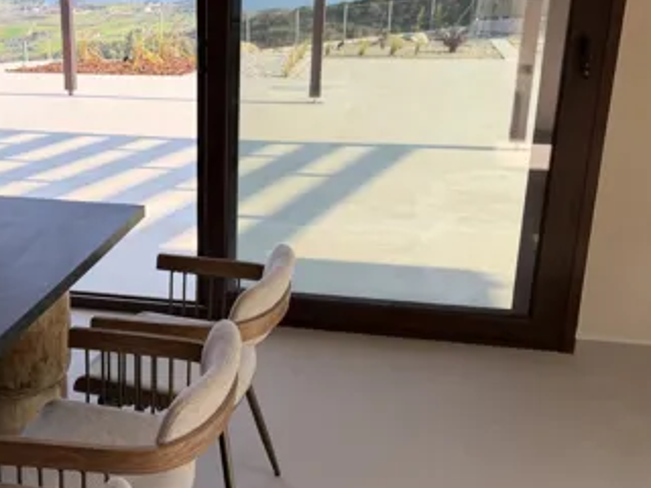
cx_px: 151
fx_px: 846
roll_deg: +1.6
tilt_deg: -19.1
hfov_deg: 40.7
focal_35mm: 45
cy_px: 252
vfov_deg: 32.2
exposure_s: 1/1211
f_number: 1.78
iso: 100
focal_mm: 6.76
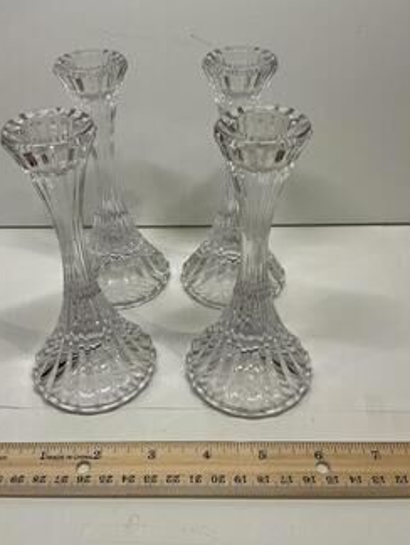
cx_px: 178
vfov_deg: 53.9
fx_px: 536
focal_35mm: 34
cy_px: 278
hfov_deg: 41.8
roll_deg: +3.0
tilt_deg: -40.4
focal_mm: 3
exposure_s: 1/120
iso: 50
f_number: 1.8
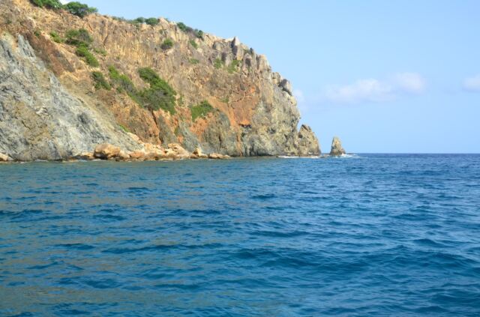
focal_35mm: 44
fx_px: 578
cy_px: 158
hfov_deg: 45.1
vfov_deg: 30.7
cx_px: 240
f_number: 16
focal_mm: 29
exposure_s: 1/125
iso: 200
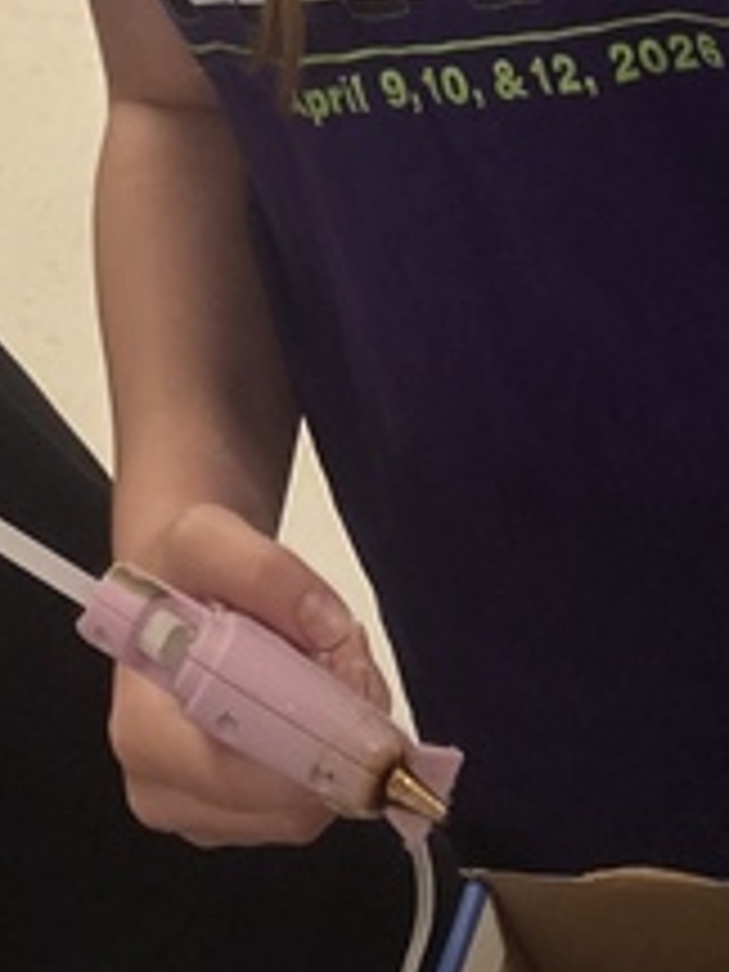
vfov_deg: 17.0
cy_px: -270
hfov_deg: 13.3
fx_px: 3061
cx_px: -45
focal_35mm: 109
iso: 500
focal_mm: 6.3
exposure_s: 1/120
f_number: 1.7
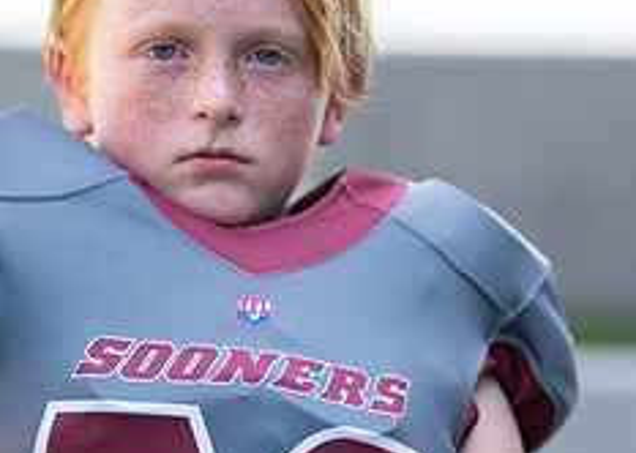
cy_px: 379
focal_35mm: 179
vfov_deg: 8.0
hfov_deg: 11.2
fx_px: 3230
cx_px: 164
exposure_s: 1/1600
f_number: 1.2
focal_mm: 50
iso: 100
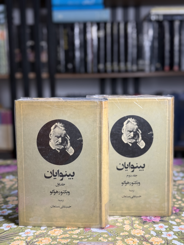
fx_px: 340
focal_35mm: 48
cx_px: 92
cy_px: 122
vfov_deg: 39.7
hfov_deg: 30.3
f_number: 1.78
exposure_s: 1/100
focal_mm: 6.76
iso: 80
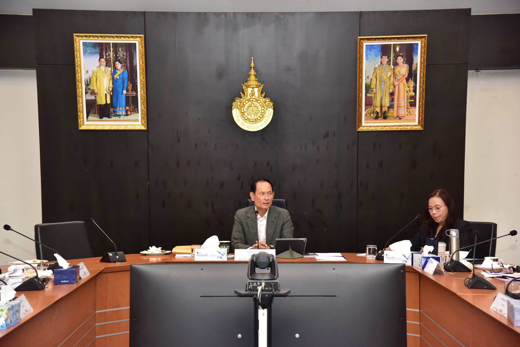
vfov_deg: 18.2
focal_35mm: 75
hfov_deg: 27.0
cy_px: 174
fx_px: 1084
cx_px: 260
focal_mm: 75
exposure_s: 1/100
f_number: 5
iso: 2000
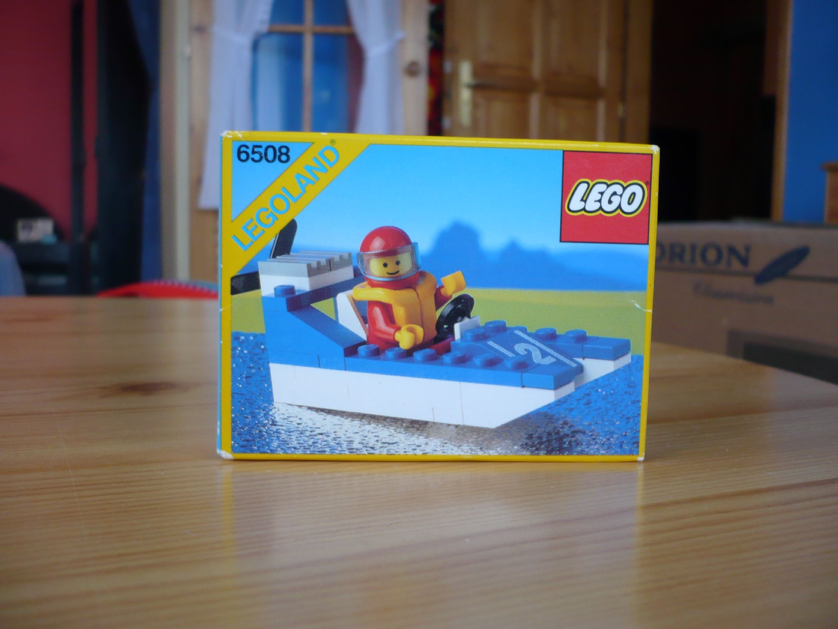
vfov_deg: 40.7
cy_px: 314
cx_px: 419
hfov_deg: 52.6
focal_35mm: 35
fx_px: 847
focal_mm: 5.8
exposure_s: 1/50
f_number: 2.8
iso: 100
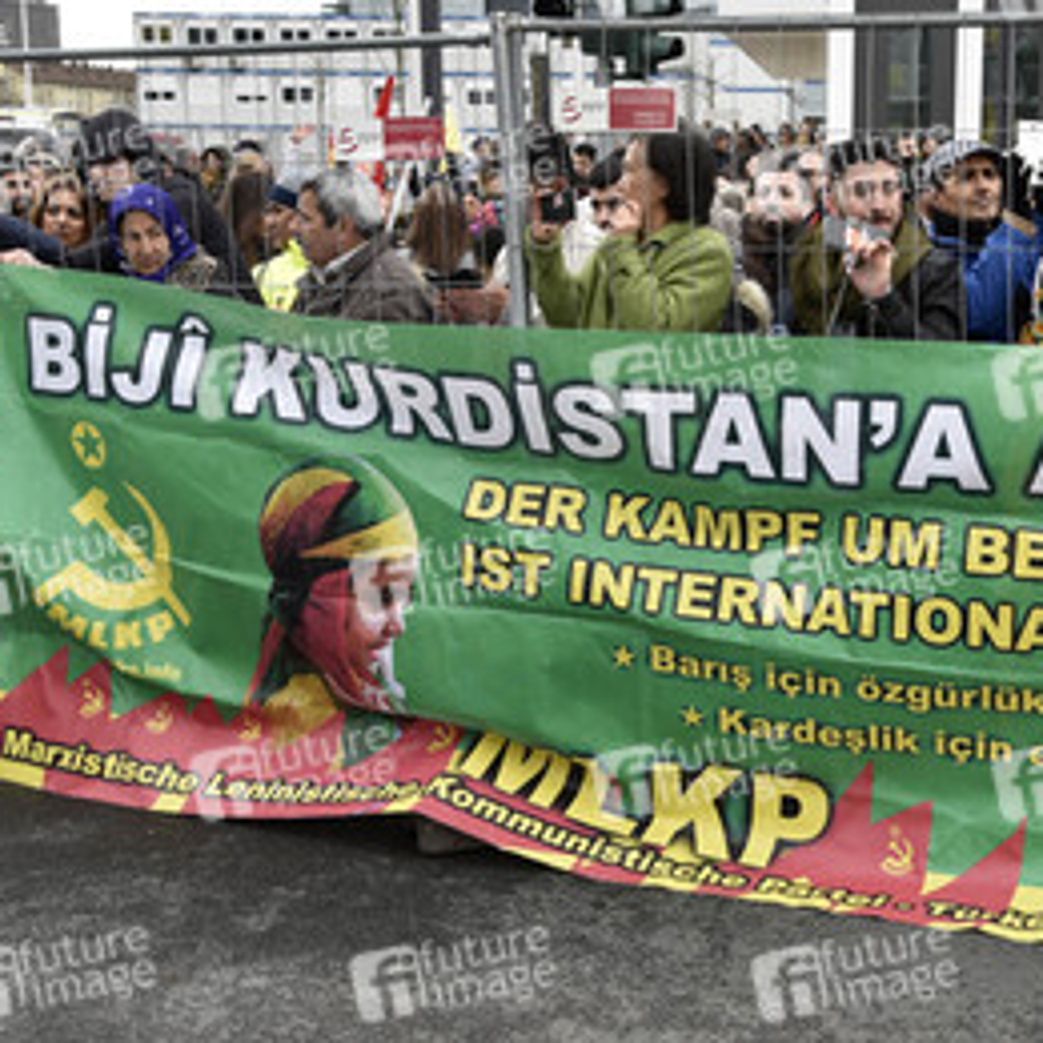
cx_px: 748
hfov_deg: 30.2
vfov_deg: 30.5
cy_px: 473
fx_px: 1909
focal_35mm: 56
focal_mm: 38
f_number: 6.3
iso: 400
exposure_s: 1/160
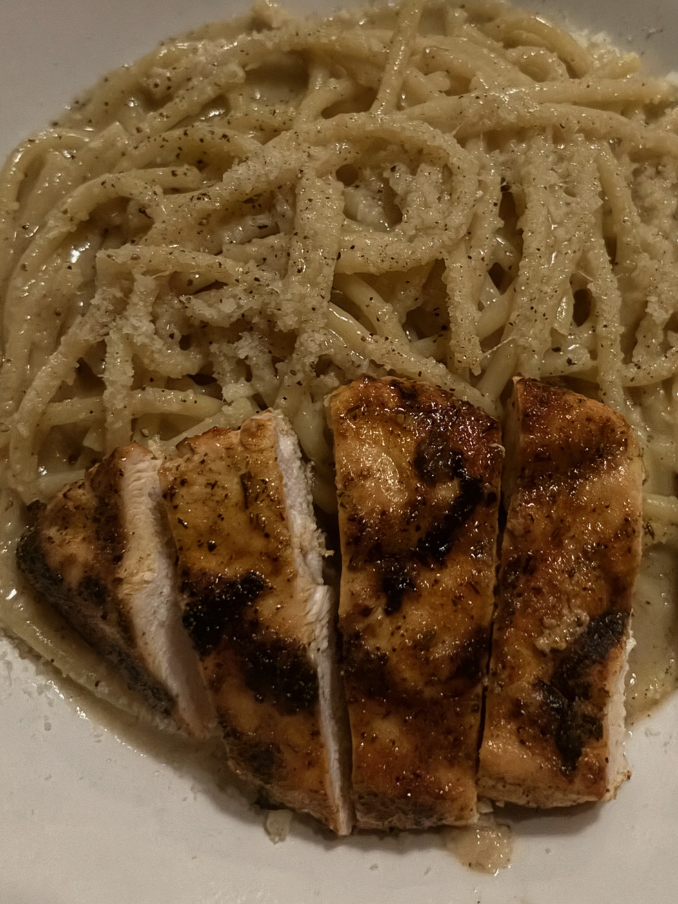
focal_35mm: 38
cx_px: 384
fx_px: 992
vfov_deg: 48.3
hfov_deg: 37.7
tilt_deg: -74.0
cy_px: 312
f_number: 1.6
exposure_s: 1/30
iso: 1000
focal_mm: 5.96
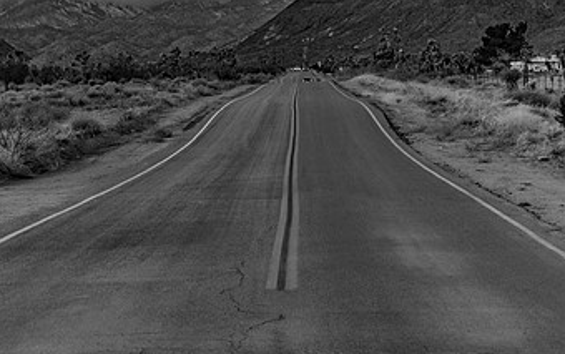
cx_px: 266
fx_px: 1741
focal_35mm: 113
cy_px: 82
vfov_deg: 11.6
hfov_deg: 18.4
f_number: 4
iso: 400
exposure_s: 1/200
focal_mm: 65
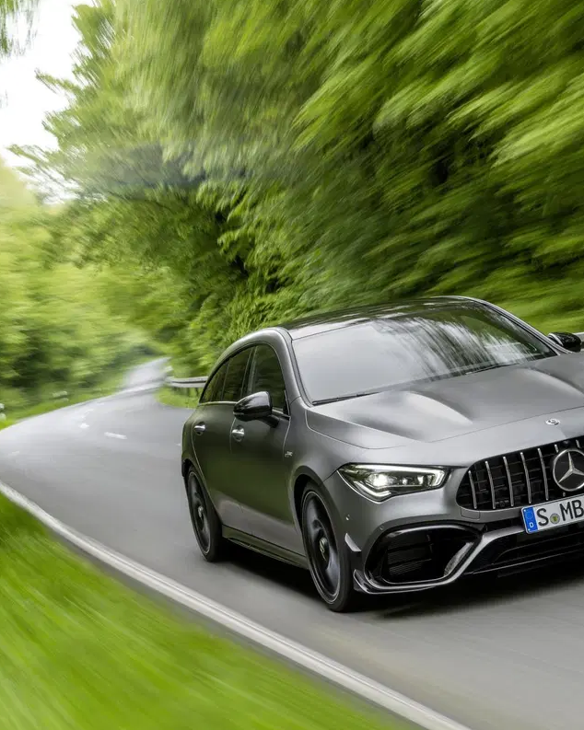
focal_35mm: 71
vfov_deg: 26.8
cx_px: 366
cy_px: 365
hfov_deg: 21.5
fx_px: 1535
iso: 31
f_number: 18
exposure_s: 6
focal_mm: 50
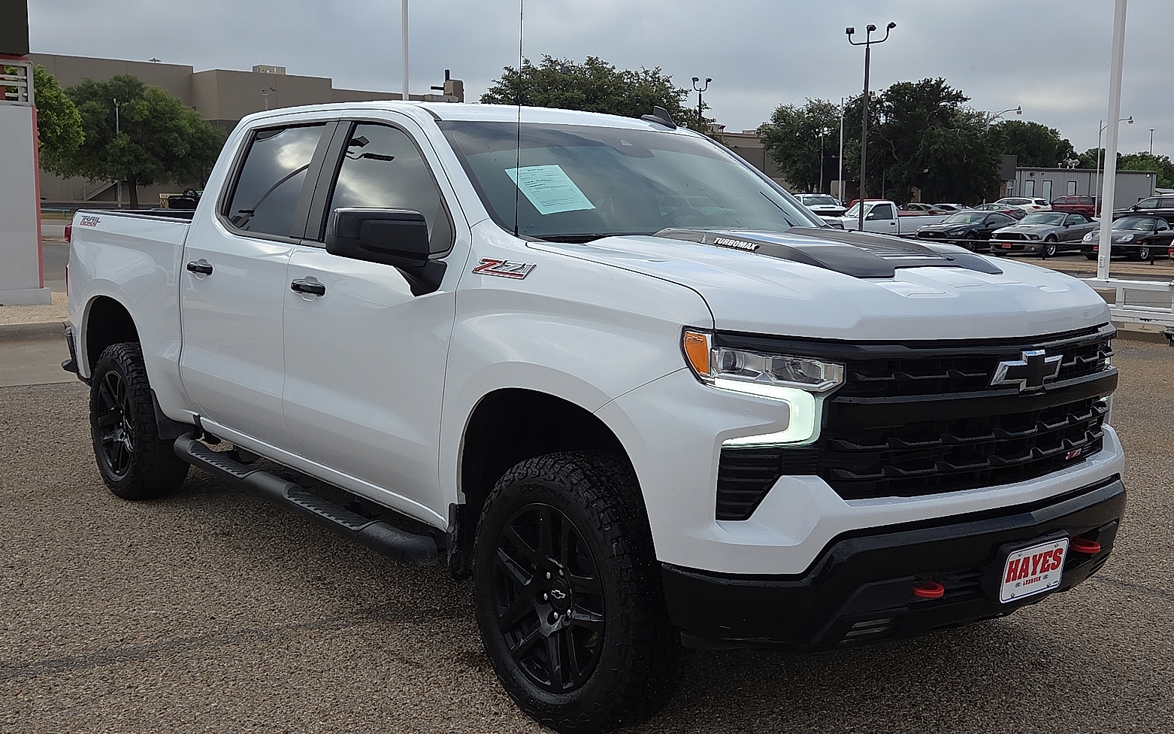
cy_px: 353
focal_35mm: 38
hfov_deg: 51.5
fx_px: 1216
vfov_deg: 33.6
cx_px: 596
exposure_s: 1/3333
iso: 76
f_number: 1.8
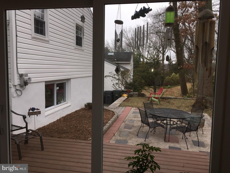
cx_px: 115
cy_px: 86
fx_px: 193
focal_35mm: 29
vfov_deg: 48.2
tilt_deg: -5.9
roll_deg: -1.2
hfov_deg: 61.7
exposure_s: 1/425
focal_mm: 4.15
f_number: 2.2
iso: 32
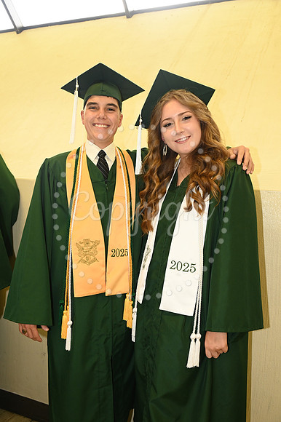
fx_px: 399
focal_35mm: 34
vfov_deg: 55.8
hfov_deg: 38.8
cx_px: 140
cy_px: 211
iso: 1600
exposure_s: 1/60
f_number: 5.6
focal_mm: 34
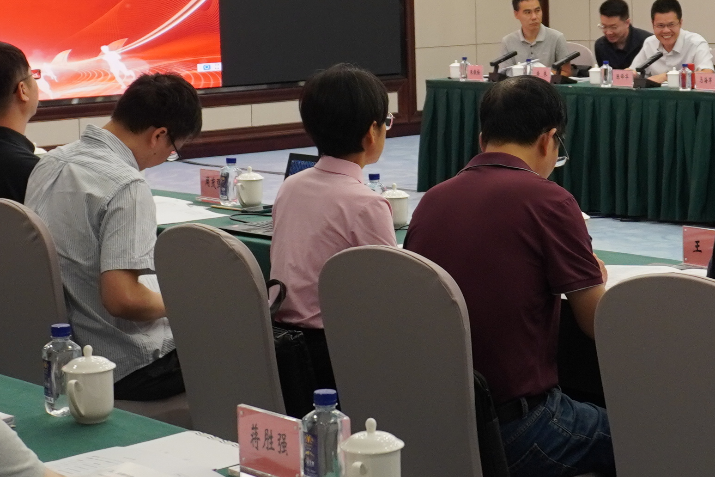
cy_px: 79
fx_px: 1847
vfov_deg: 14.6
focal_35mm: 93
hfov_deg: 21.9
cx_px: 453
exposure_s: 1/60
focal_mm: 16
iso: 400
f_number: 4
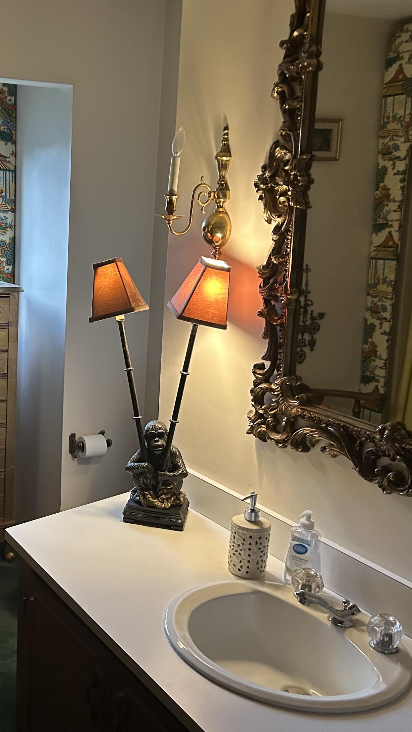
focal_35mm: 39
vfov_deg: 51.6
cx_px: 32
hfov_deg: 29.1
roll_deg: -1.9
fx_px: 757
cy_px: 364
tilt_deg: -11.0
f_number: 1.5
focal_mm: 5.7
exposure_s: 1/60
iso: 400
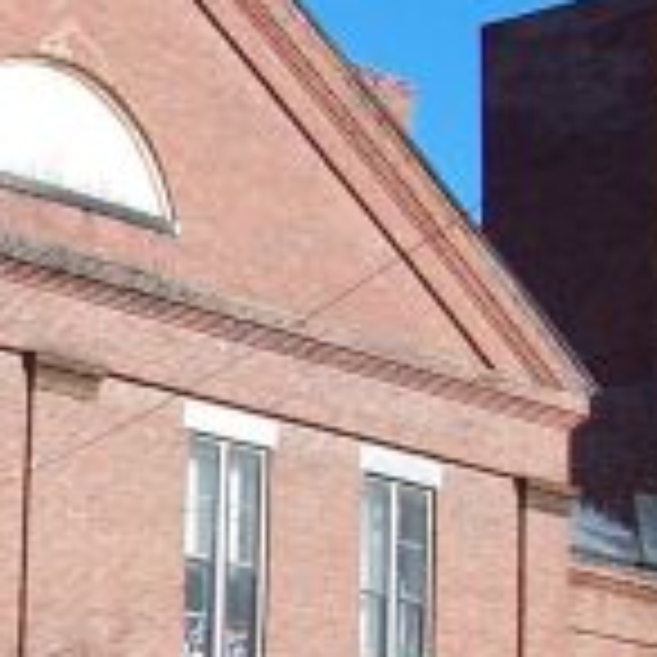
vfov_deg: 12.6
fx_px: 2920
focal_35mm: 136
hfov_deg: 12.0
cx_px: -468
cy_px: 711
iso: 80
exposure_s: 1/350
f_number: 4
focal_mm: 6
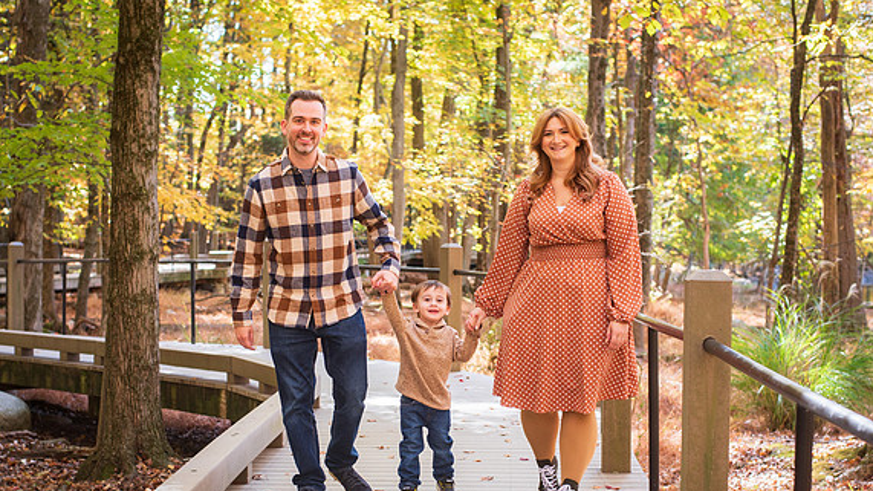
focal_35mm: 69
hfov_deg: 30.6
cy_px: 373
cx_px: 411
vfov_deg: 17.4
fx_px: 1597
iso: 125
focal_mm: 50
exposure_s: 1/125
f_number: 4
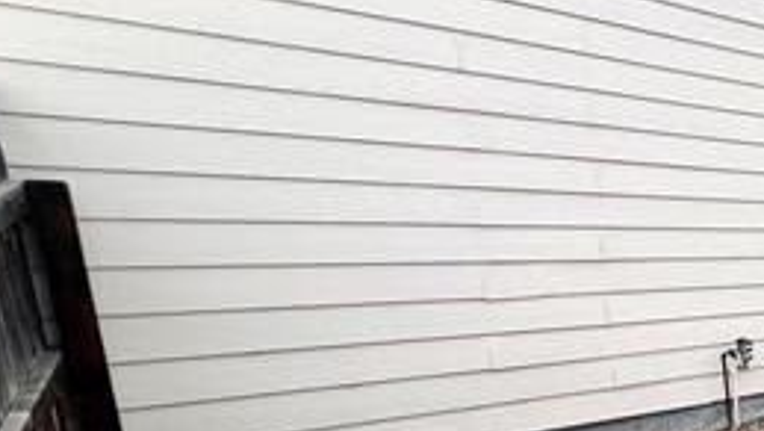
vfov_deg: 32.1
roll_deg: +1.2
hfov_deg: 40.6
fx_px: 709
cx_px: 906
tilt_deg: -10.2
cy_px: 391
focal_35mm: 35
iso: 32
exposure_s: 1/809
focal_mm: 1.57
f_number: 1.8
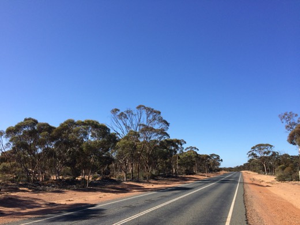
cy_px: 112
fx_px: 251
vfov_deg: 48.2
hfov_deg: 61.7
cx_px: 150
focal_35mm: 29
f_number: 2.2
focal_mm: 4.15
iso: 32
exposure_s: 1/1786
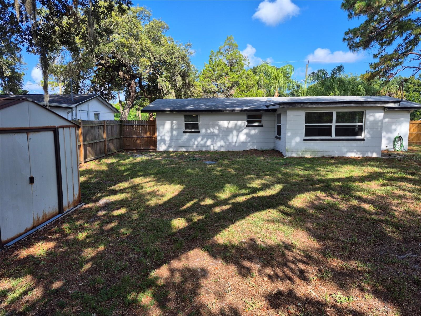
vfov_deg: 58.9
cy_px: 158
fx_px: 280
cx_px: 210
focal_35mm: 23
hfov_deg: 73.9
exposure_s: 1/776
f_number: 1.8
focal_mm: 5.4
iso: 25
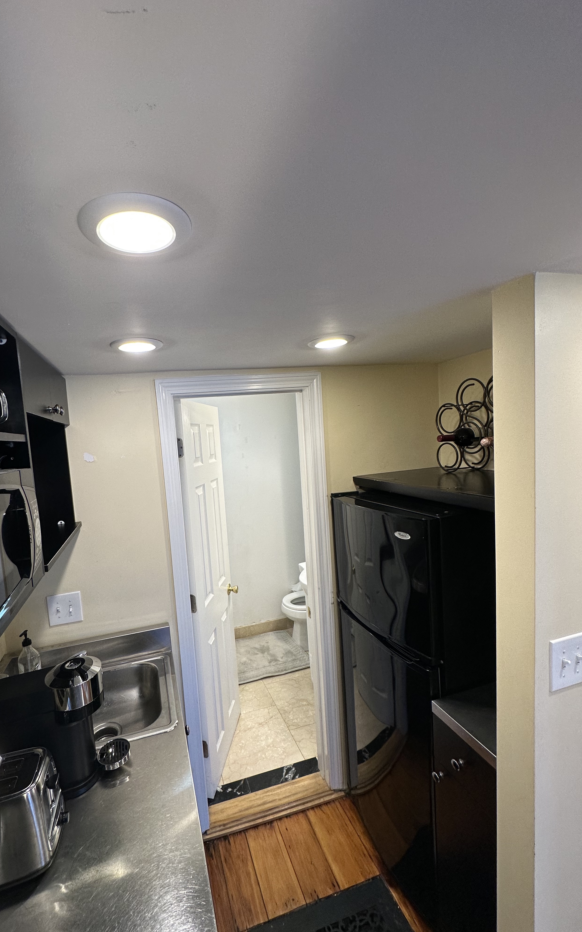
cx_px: 238
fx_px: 381
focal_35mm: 15
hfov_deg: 74.1
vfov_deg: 101.5
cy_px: 469
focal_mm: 2.22
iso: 125
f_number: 2.2
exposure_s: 1/120
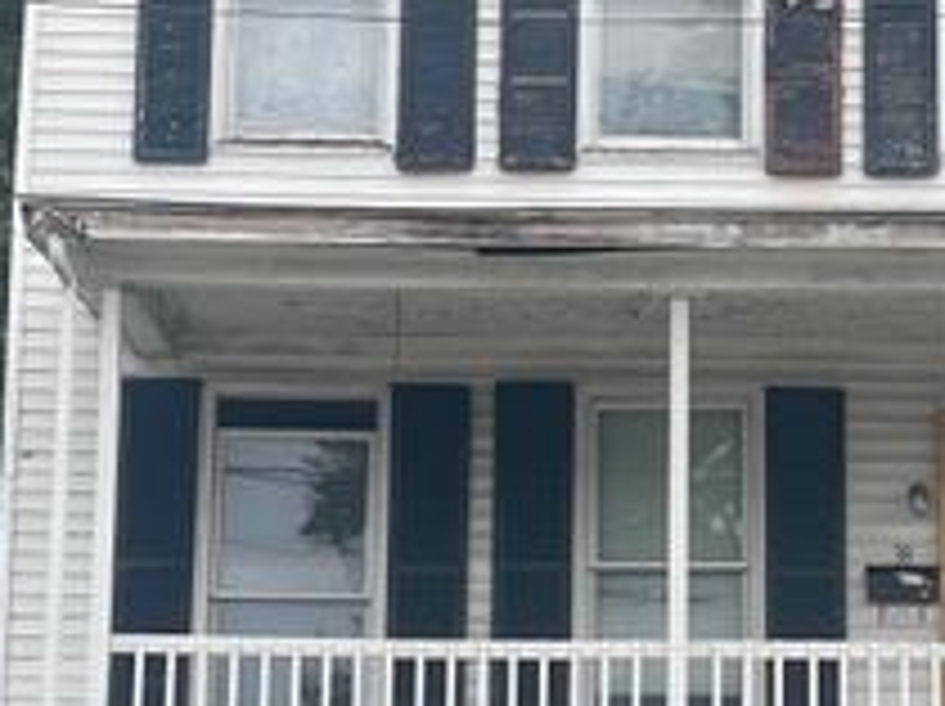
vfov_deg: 11.9
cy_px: 407
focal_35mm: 124
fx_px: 3381
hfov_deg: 15.9
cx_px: 648
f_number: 2
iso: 25
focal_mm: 6
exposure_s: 1/333
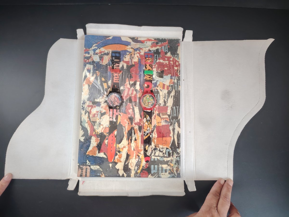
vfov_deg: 56.8
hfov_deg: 71.6
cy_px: 108
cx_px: 144
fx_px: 200
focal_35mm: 24
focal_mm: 5.25
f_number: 1.75
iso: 1747
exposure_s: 1/25
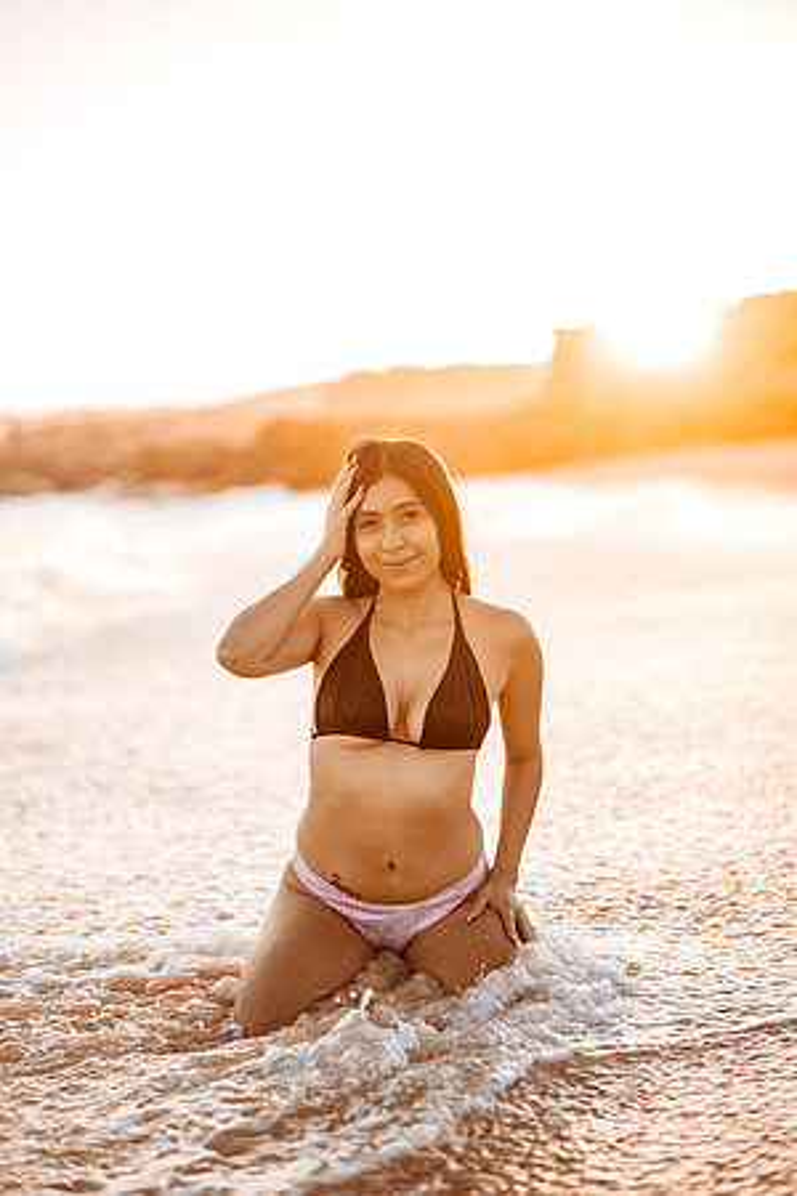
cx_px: 398
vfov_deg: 34.5
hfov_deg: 23.4
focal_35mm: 58
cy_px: 598
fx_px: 1926
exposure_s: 1/1600
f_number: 1.4
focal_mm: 58
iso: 125
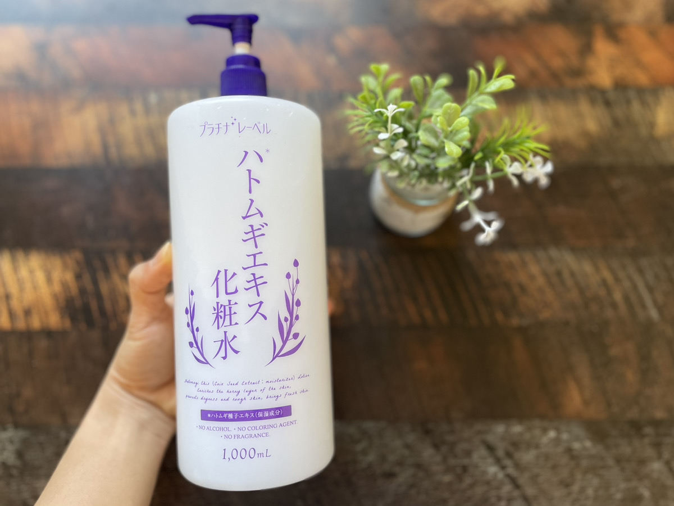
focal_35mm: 26
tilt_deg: -76.8
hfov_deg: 67.3
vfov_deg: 53.1
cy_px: 253
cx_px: 337
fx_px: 506
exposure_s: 1/60
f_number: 1.6
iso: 160
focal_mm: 4.2
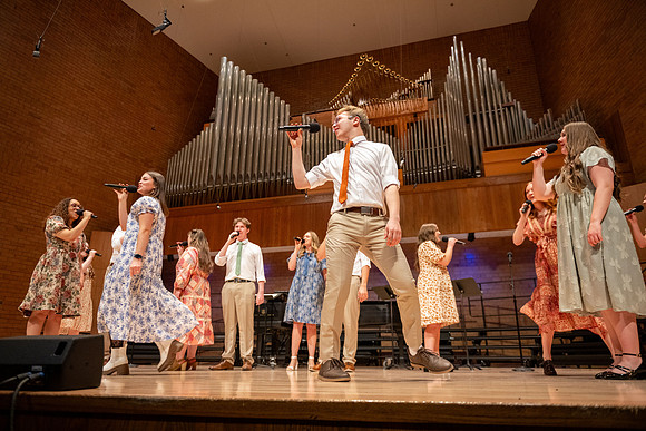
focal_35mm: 24
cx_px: 323
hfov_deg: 73.7
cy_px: 216
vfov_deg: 53.2
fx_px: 431
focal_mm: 24
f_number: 2.8
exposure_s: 1/500
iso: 3200
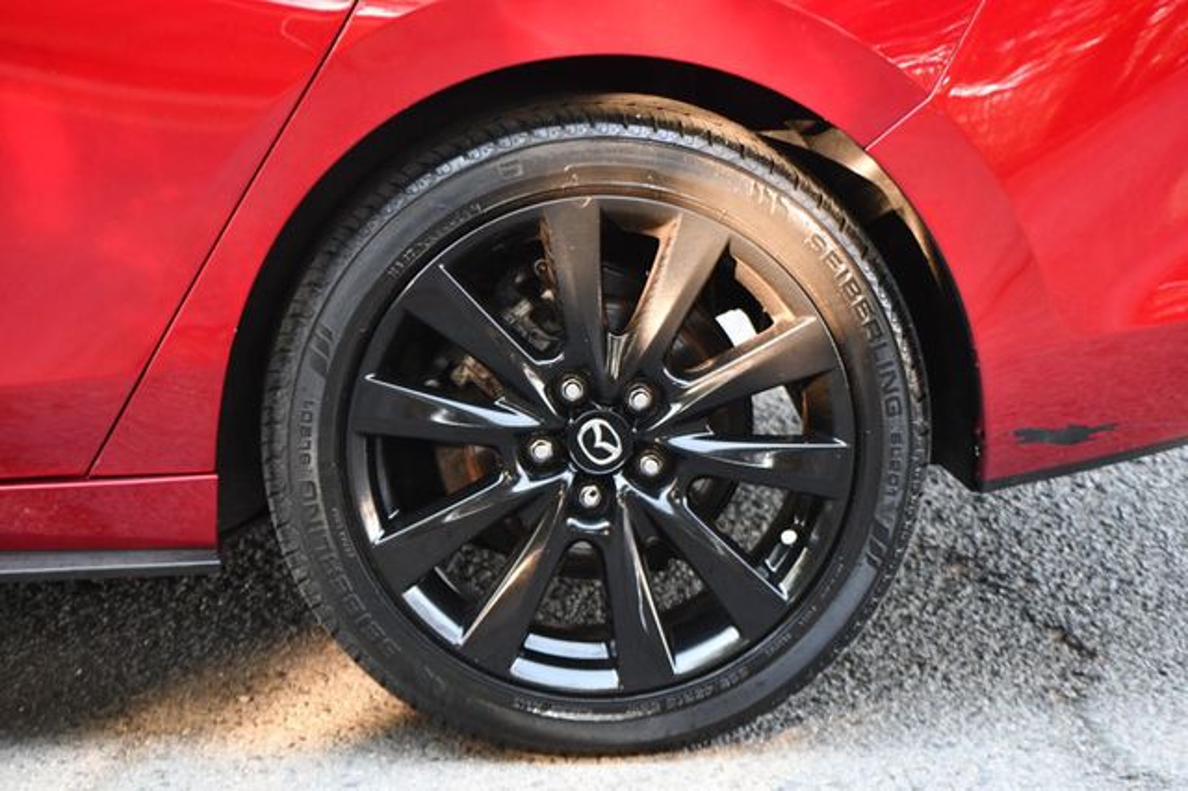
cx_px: 594
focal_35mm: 147
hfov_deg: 14.0
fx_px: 4848
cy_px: 396
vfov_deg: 9.3
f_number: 4.8
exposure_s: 1/125
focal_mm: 98
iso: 1800
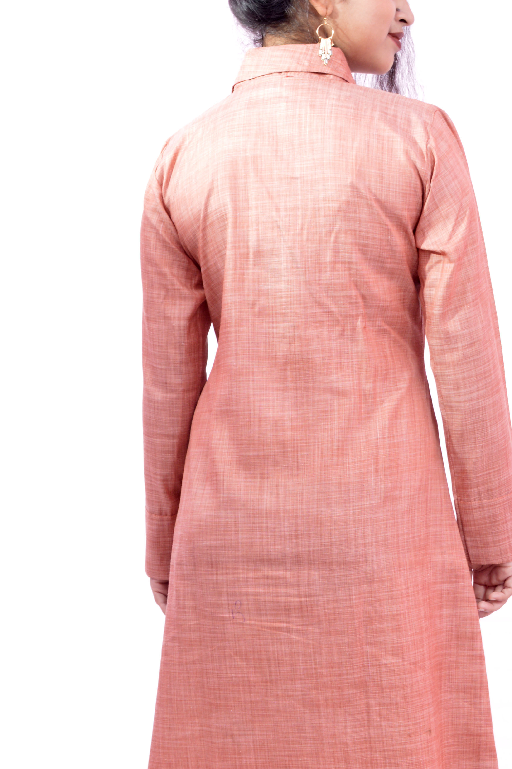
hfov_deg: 17.4
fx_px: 1667
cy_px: 506
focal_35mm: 78
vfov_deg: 25.9
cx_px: 325
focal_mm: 28
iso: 200
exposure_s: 1/200
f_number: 10
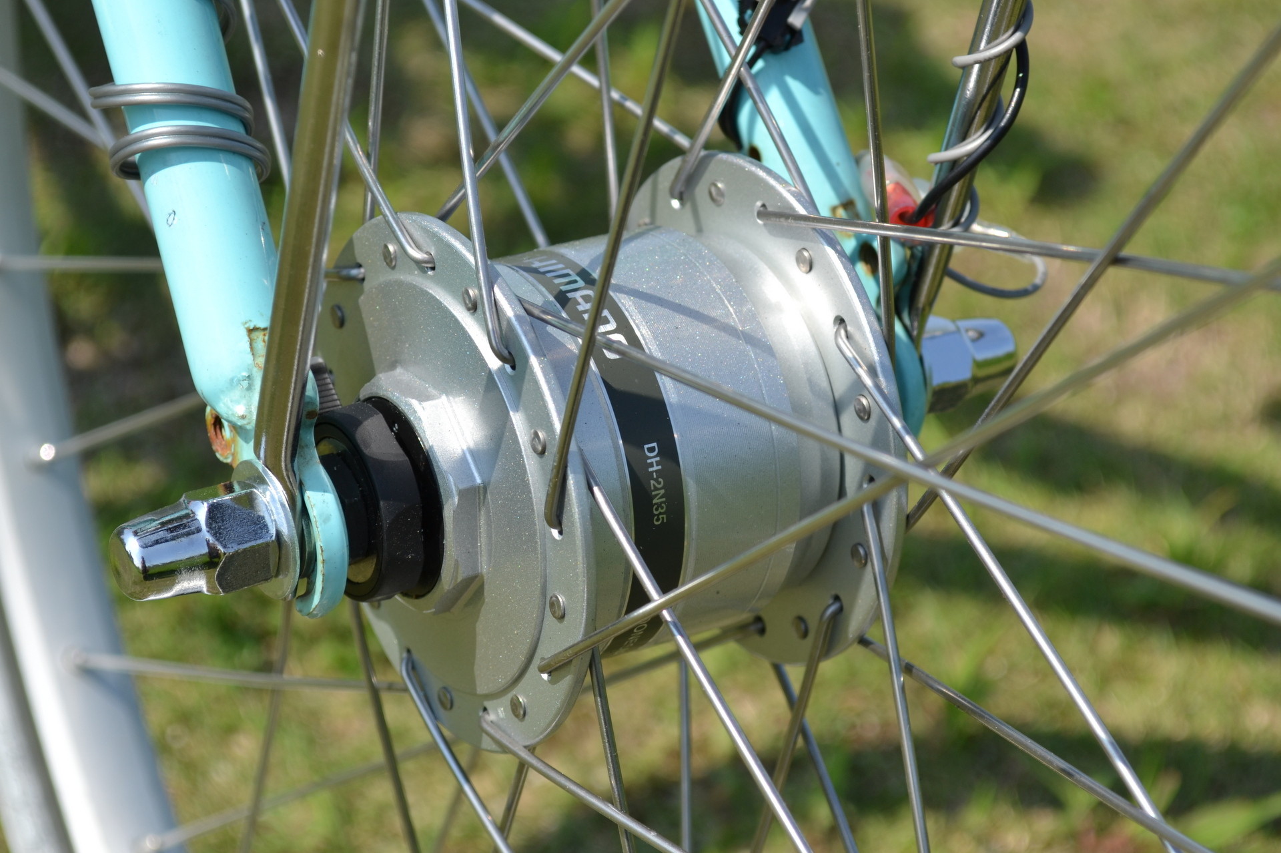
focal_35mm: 82
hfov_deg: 24.6
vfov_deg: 16.5
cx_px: 640
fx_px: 2934
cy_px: 426
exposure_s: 1/250
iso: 100
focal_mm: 55
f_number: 8
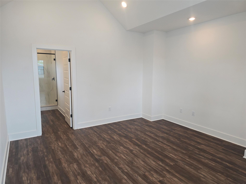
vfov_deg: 58.9
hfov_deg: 73.9
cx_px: 123
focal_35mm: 23
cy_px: 92
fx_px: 163
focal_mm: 6.3
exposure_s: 1/120
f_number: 1.7
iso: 100
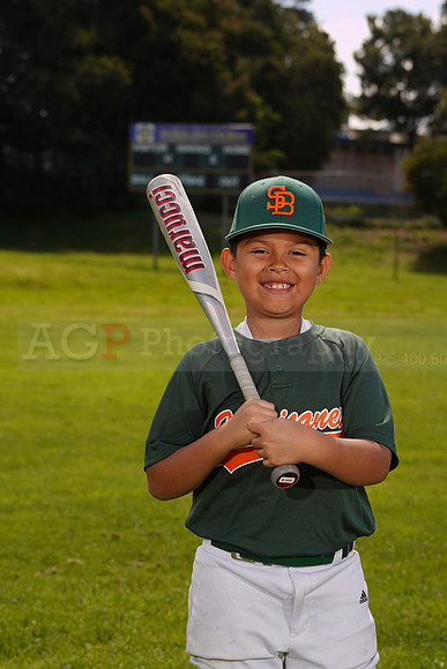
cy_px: 334
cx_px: 224
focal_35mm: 100
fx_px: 1861
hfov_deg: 13.7
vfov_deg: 20.4
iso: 80
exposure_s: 1/160
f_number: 9
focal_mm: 100
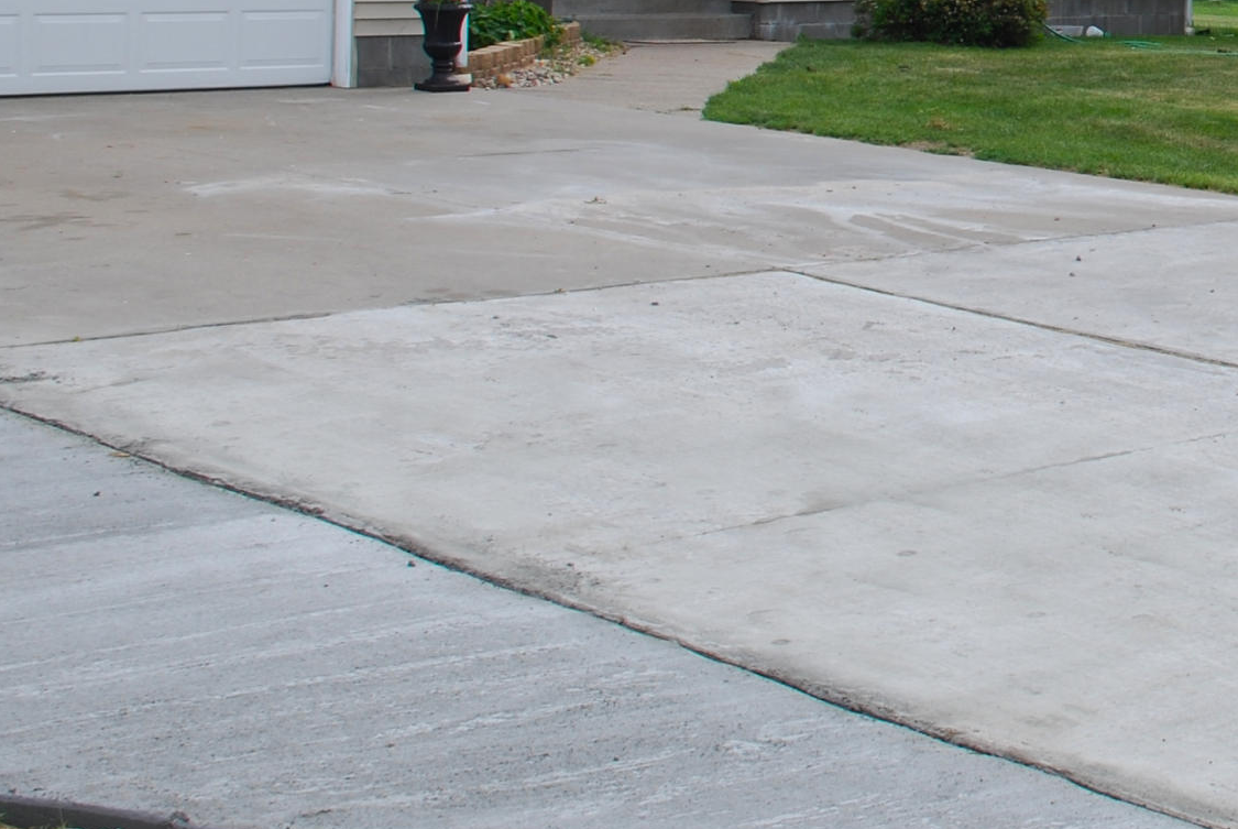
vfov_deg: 16.5
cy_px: -121
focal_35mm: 80
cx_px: 1490
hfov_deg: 23.2
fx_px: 2754
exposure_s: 1/160
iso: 100
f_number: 6.3
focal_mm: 20
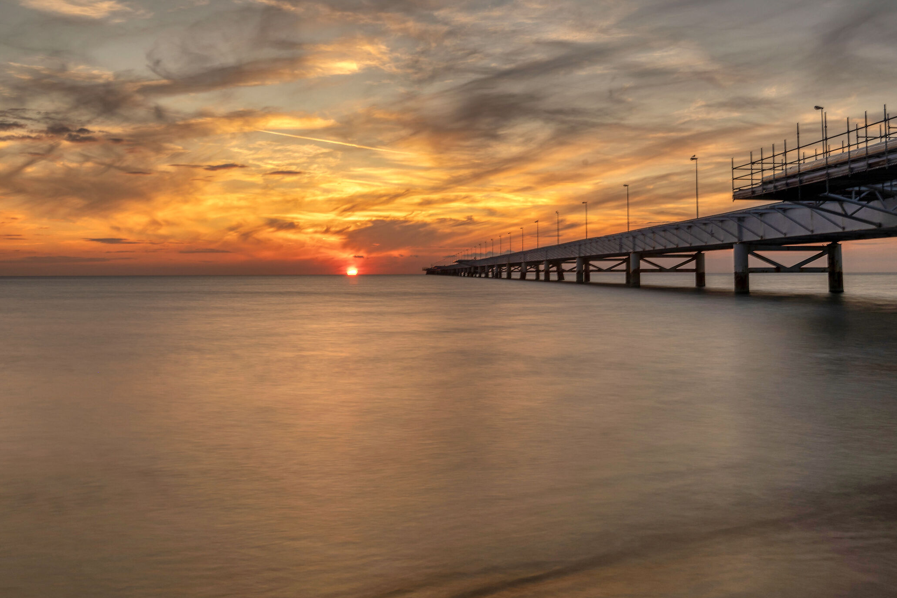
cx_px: 471
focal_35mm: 35
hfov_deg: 54.4
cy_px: 304
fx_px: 872
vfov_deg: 37.8
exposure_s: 8
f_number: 13
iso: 100
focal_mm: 30
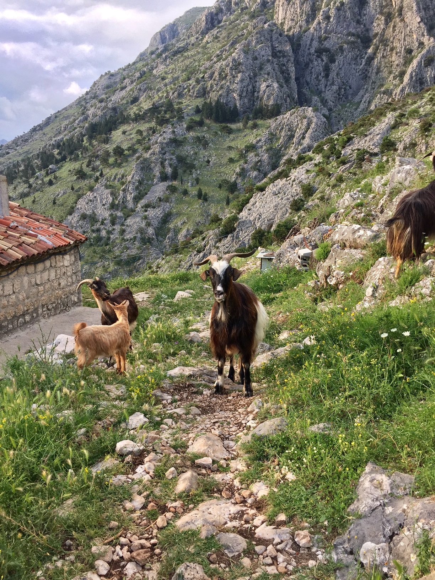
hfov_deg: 48.2
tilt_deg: -10.6
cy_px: 290
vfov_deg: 61.7
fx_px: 486
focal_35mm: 29
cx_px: 218
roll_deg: +0.0
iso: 32
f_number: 2.2
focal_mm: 4.15
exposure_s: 1/403
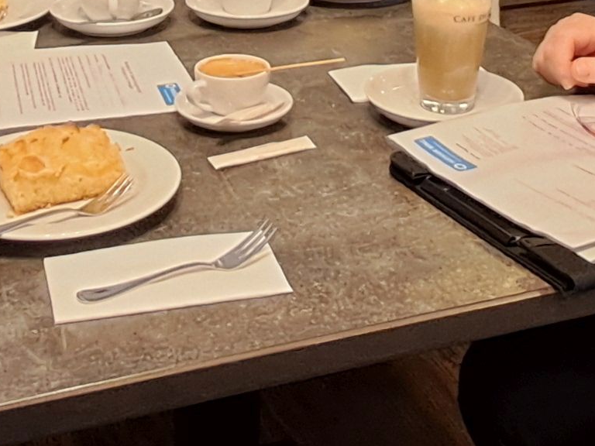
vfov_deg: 19.6
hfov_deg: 28.5
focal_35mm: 68
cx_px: 238
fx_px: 1169
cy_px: -160
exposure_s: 1/33
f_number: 2.2
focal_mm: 1.64
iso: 200
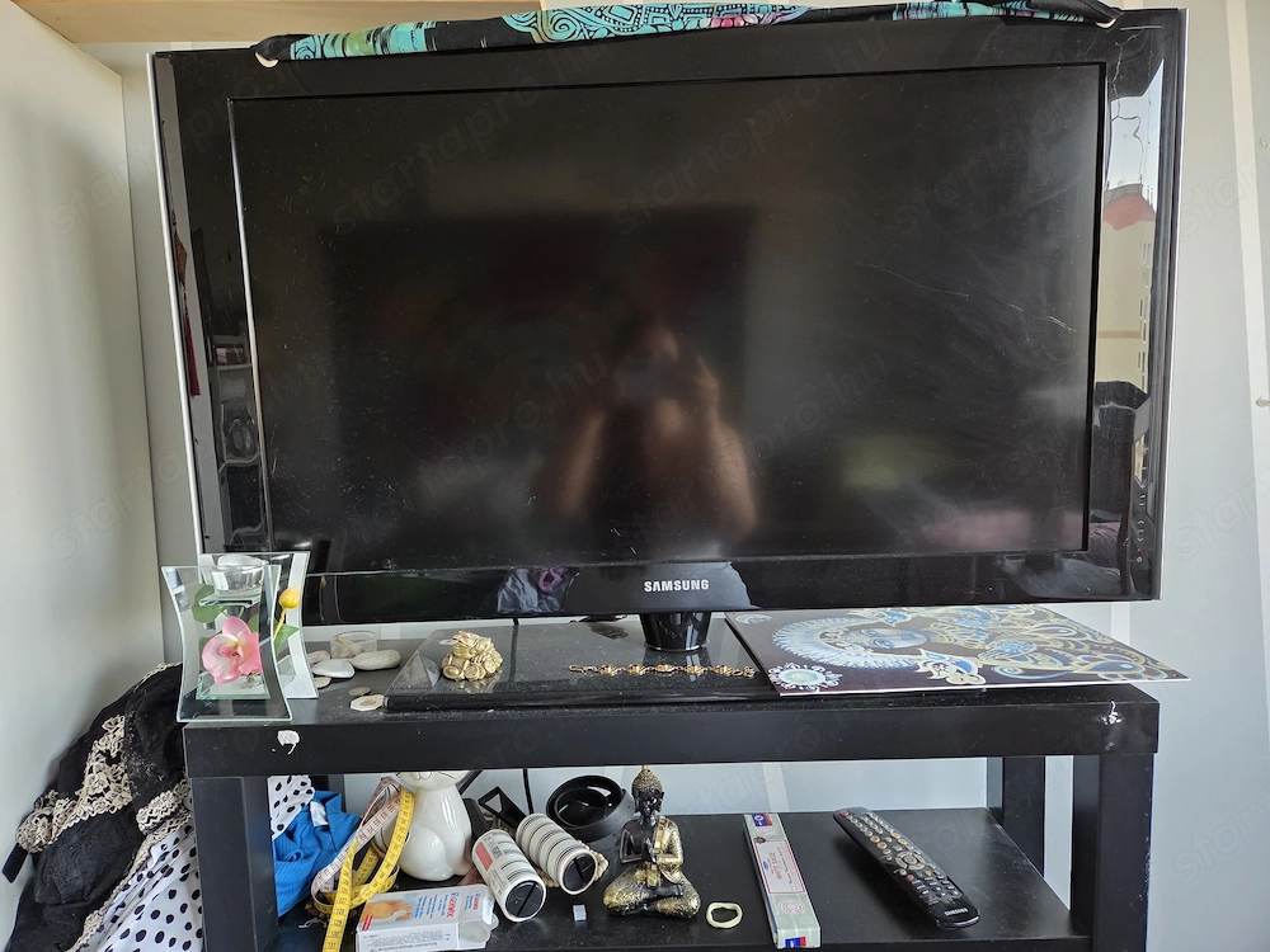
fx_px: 844
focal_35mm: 23
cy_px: 476
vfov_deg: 58.9
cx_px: 635
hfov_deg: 73.9
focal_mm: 5.4
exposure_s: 1/100
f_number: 1.8
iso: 500
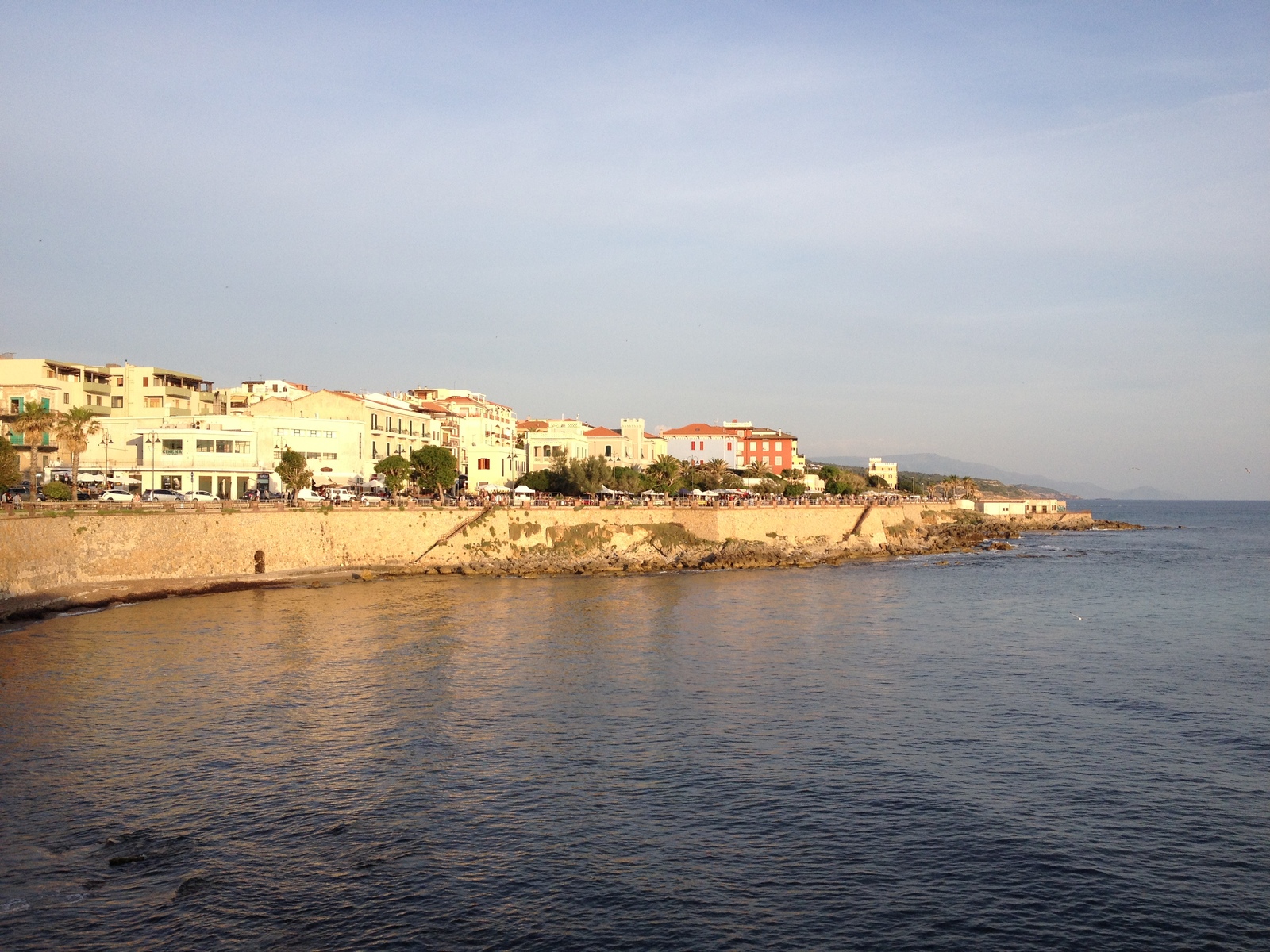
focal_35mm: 35
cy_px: 476
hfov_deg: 52.6
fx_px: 1284
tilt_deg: -2.3
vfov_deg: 40.7
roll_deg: -0.2
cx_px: 635
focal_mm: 4.28
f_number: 2.4
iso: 50
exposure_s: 1/935
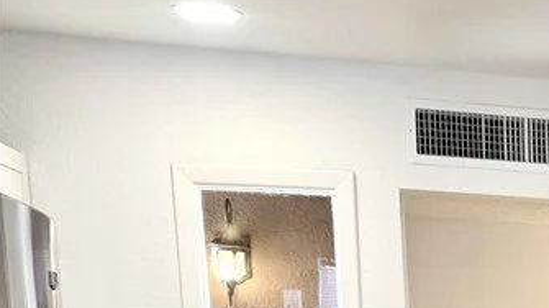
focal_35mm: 80
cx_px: 836
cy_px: 567
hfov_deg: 21.8
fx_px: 1164
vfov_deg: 13.4
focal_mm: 6.76
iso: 100
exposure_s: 1/140
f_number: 1.78
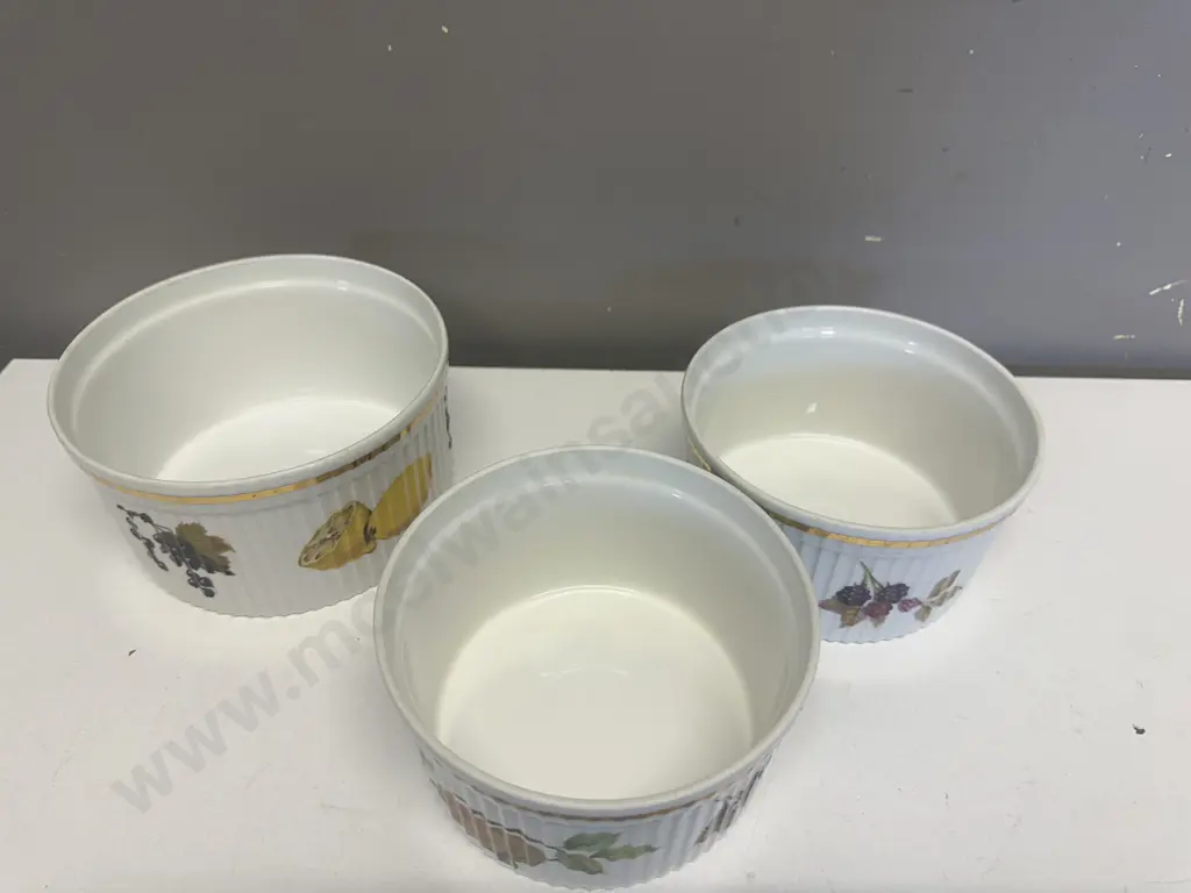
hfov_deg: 71.6
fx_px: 826
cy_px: 446
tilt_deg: -41.4
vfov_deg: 56.8
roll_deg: -0.8
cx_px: 596
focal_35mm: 24
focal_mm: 6.86
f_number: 1.78
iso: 64
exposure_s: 1/100
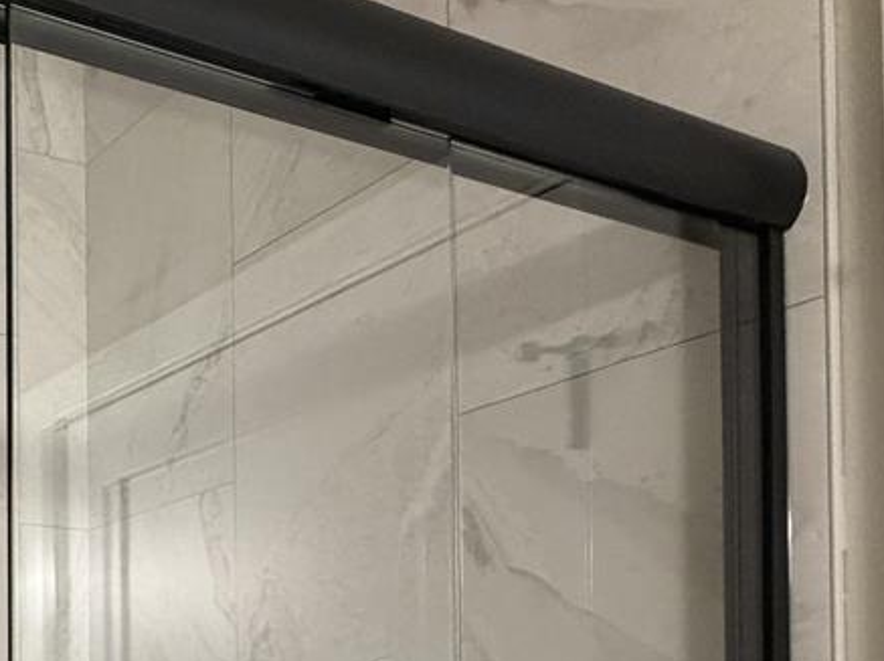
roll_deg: +0.5
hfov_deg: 33.0
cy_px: 769
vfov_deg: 30.4
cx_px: -281
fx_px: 1046
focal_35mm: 41
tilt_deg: -0.2
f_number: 2.2
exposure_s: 1/60
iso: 400
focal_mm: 2.22
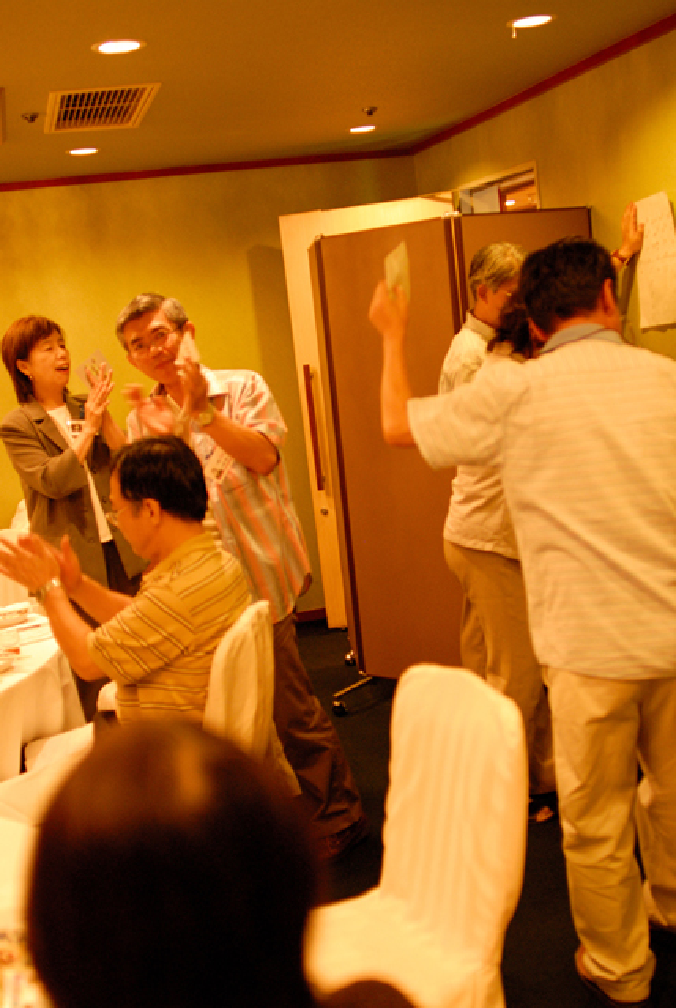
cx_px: 338
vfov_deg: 46.3
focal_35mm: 42
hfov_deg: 32.0
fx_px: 1178
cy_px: 504
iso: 800
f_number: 2
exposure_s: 1/80
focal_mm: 28
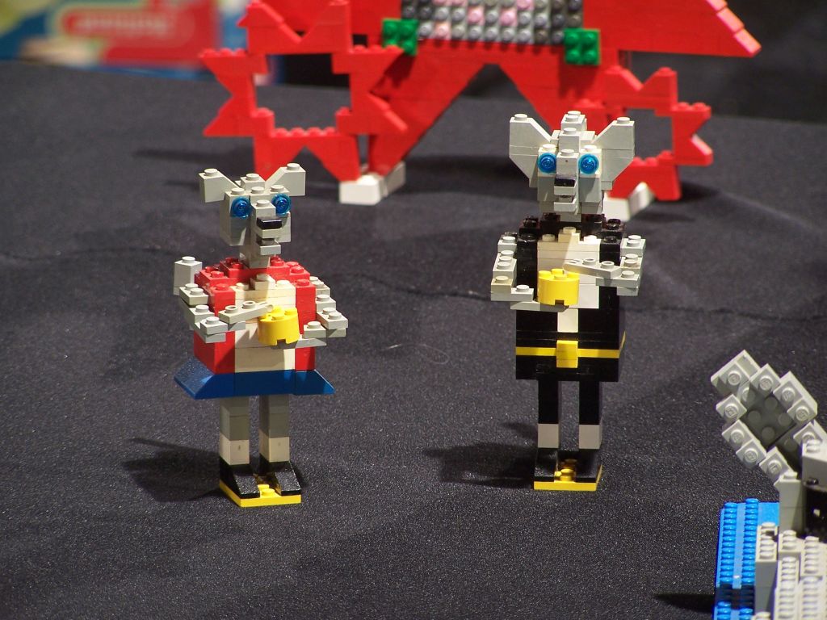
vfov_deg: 5.5
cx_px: 414
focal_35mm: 268
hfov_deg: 7.4
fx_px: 6403
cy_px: 310
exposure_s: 1/2
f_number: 3.6
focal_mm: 44.4
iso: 80
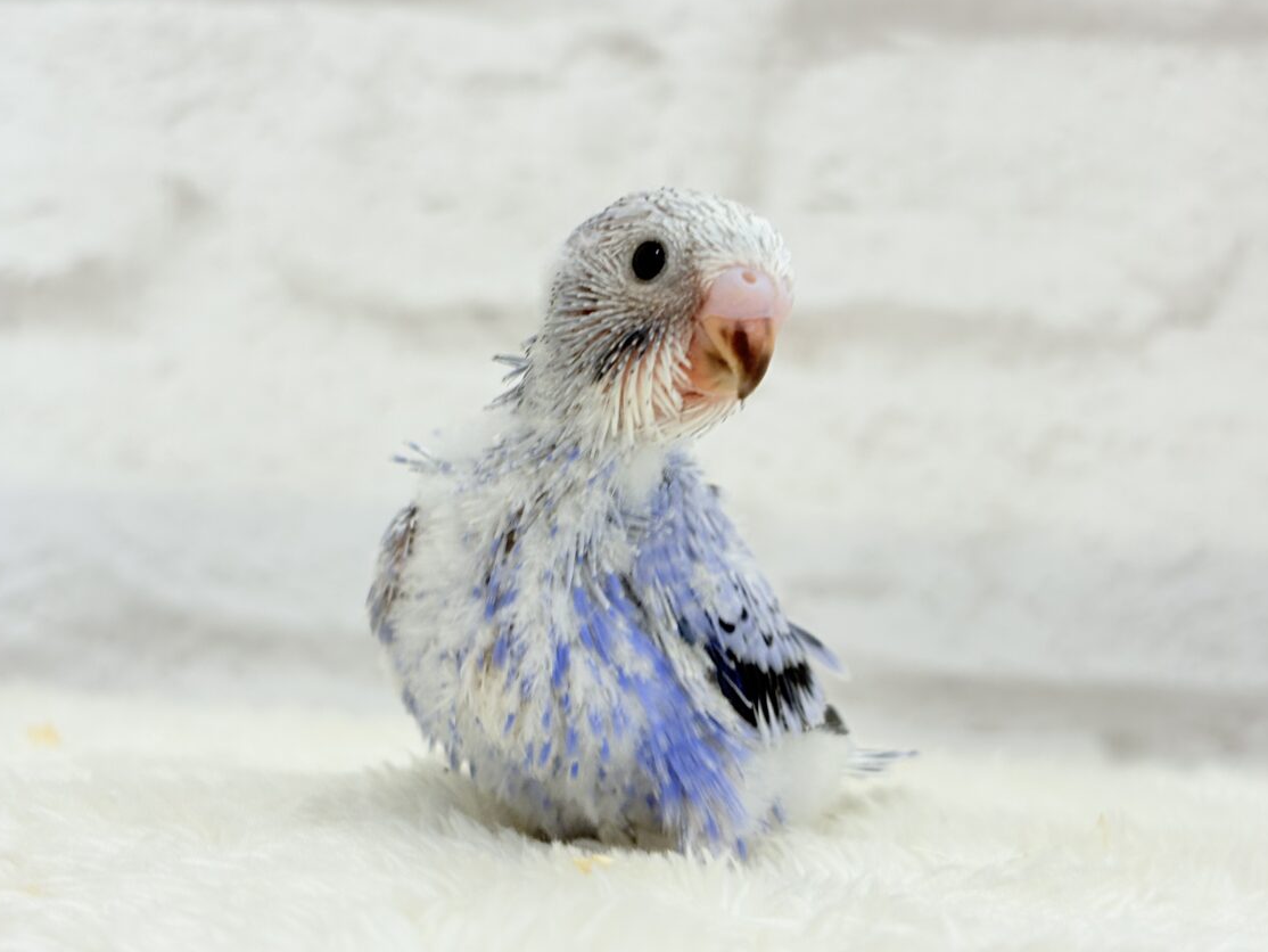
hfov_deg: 34.3
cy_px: 444
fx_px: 2052
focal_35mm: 56
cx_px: 637
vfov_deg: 26.1
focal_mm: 5.96
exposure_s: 1/50
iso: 25
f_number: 1.6
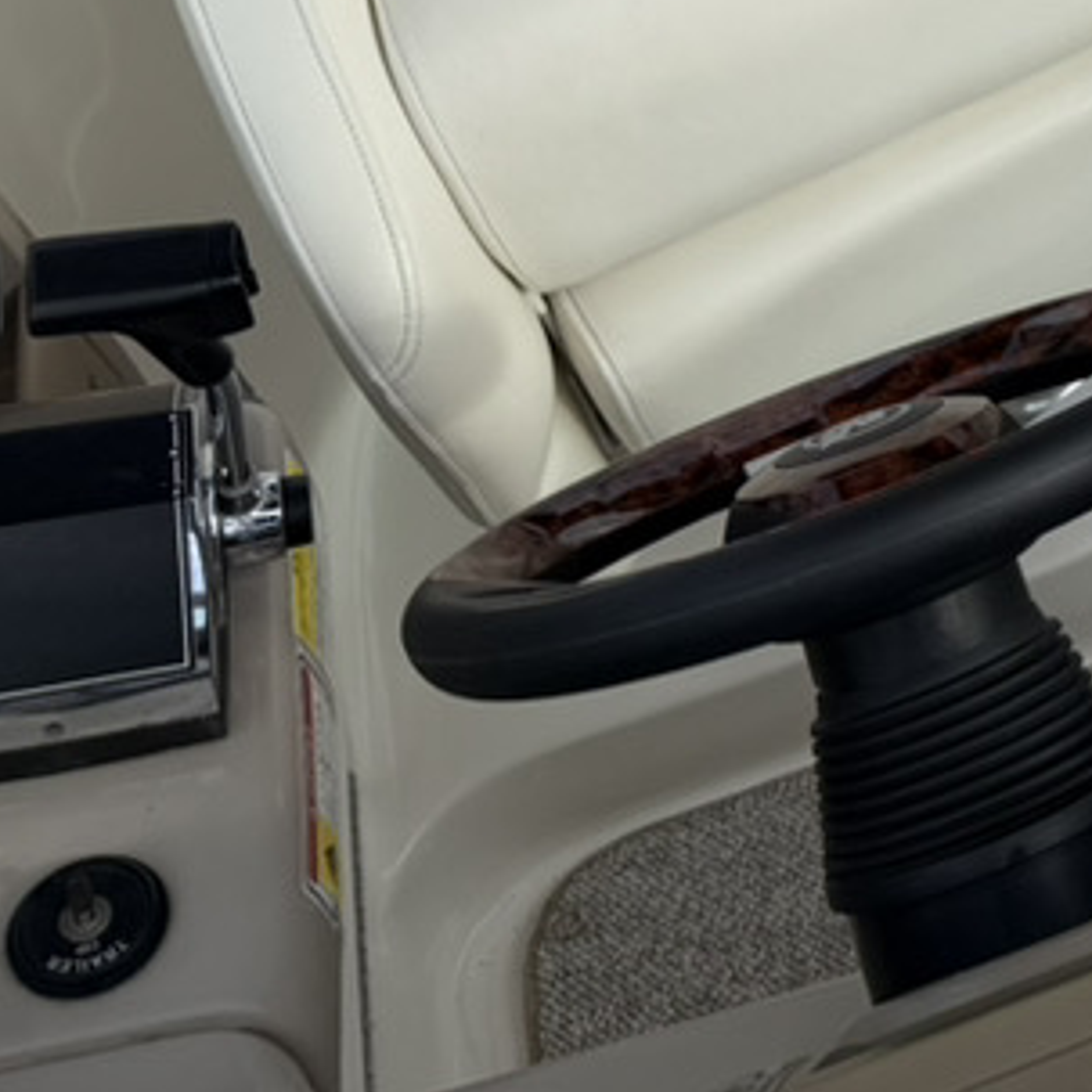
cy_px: -368
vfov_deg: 19.0
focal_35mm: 84
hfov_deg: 18.0
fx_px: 2998
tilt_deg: -49.1
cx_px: 1723
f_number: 1.78
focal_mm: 6.76
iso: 80
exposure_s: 1/3425
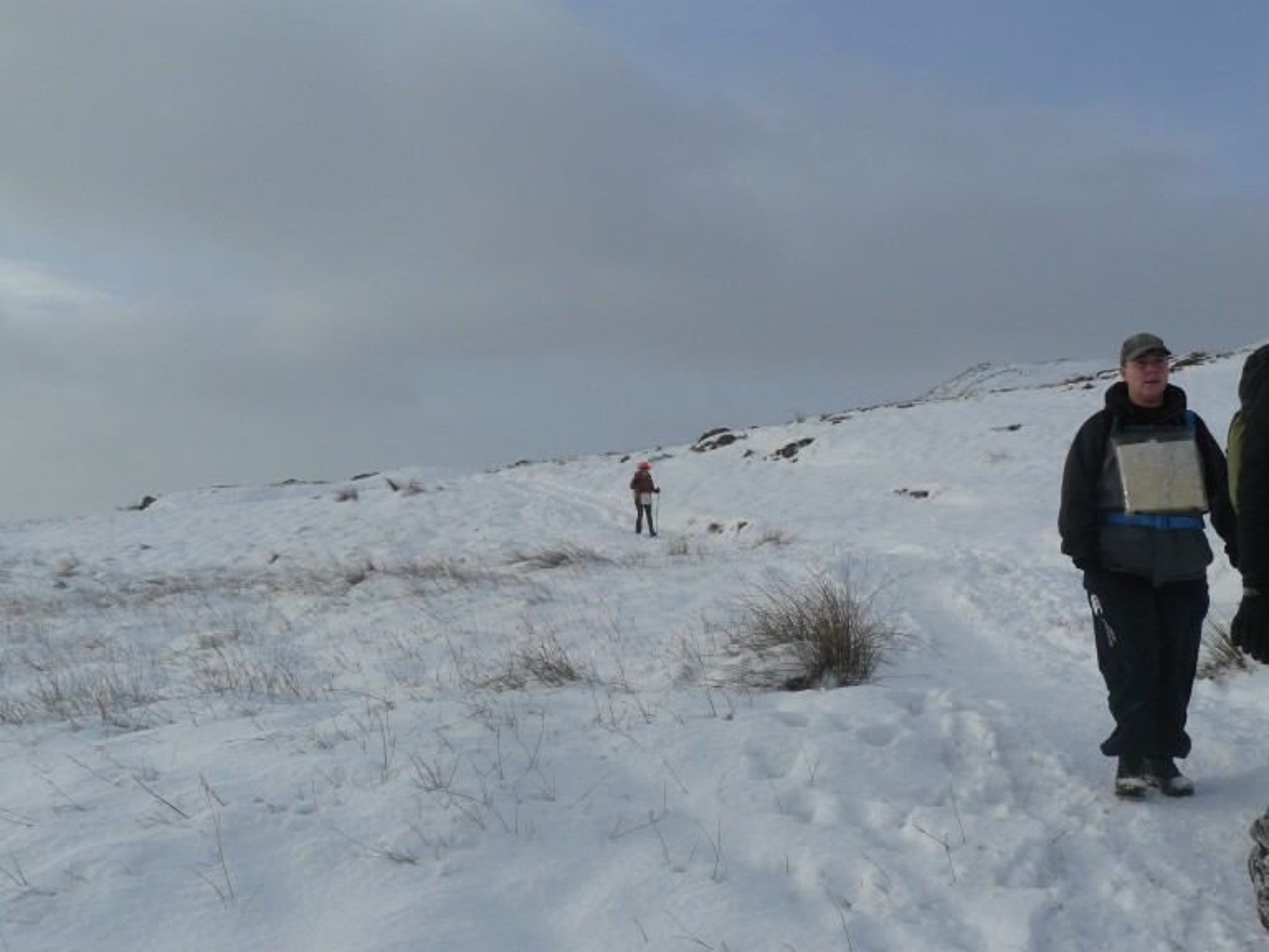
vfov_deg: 39.7
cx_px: 634
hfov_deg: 51.4
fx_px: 1320
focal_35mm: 36
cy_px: 476
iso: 100
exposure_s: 1/400
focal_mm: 6
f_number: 6.3
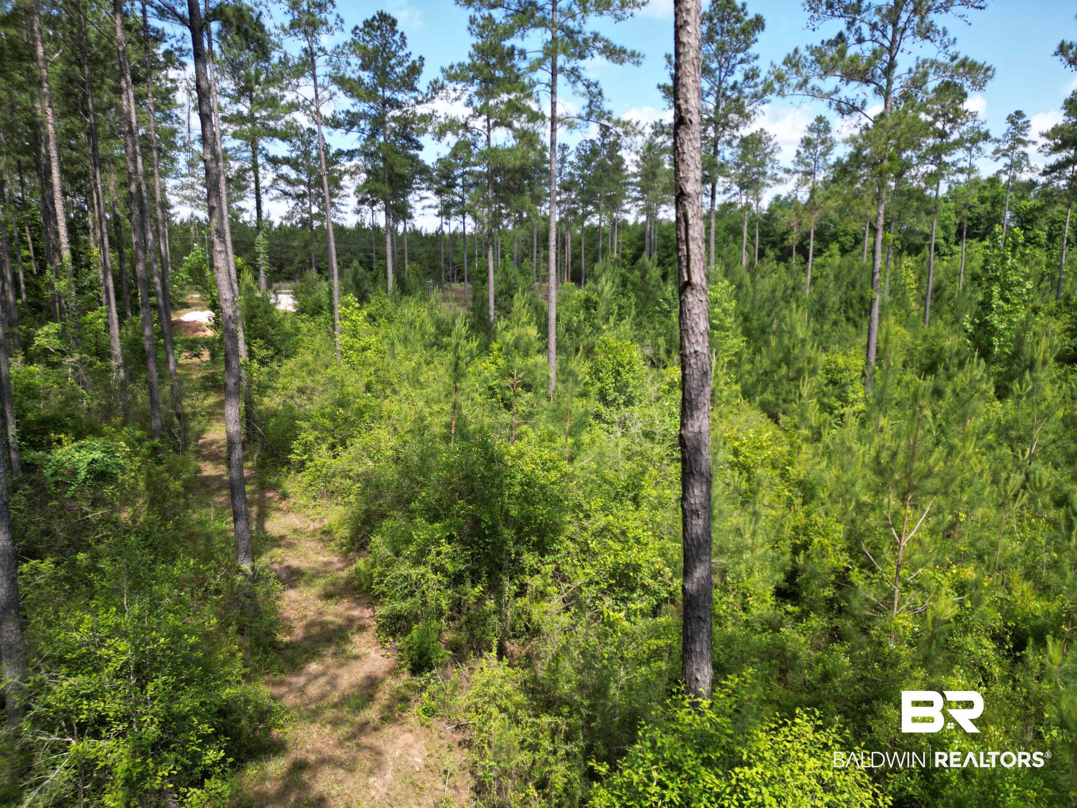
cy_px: 404
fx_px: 747
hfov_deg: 71.6
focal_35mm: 24
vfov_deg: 56.8
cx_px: 538
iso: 110
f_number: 1.7
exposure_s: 1/1250
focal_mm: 6.72
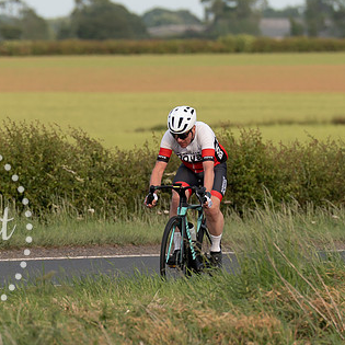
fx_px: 8040
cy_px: 243
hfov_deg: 2.5
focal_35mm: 713
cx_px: 266
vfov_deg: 2.5
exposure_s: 1/1000
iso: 250
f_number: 4
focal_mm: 200
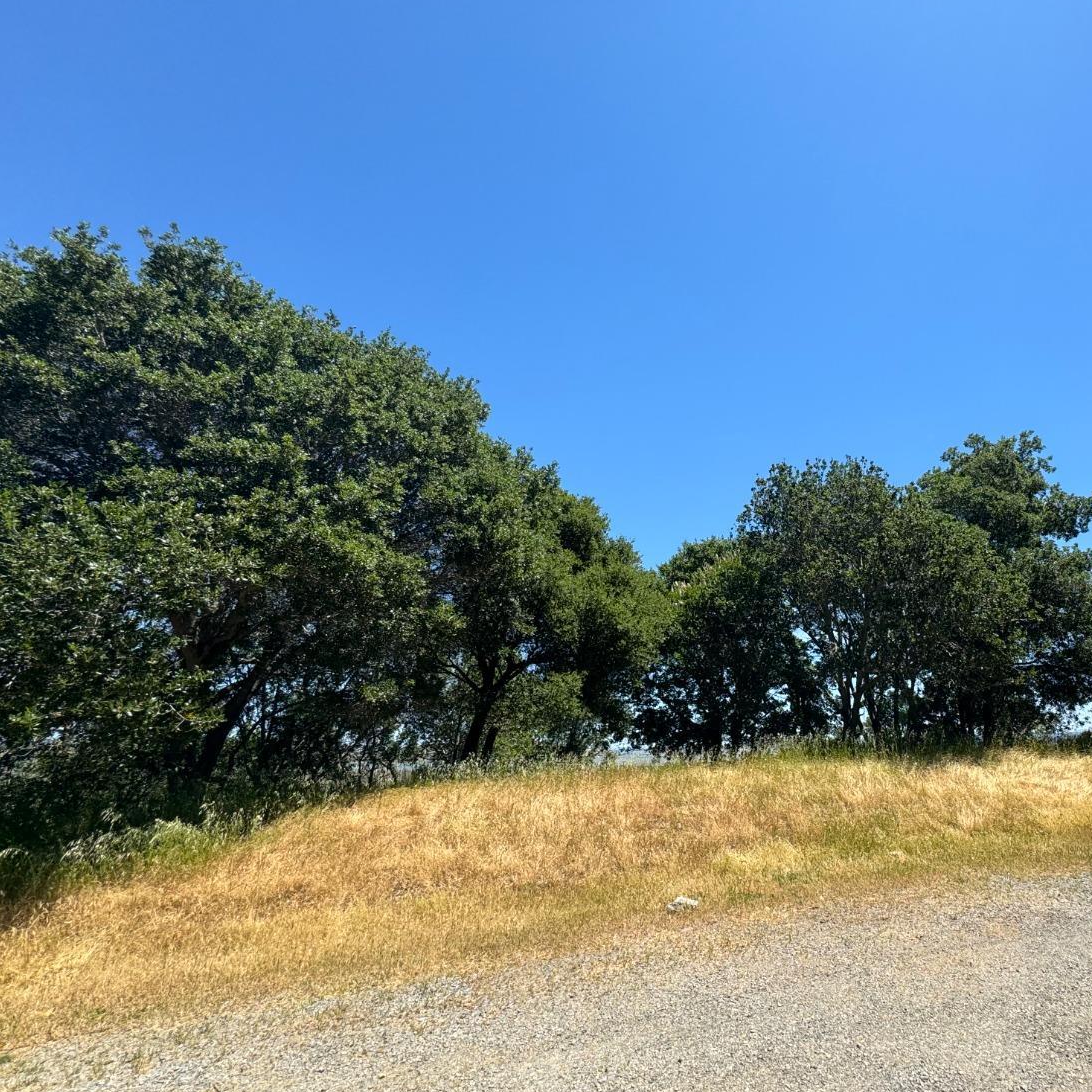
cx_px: 749
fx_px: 607
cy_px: 554
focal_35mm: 17
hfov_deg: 80.5
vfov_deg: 84.0
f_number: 2.2
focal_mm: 2.22
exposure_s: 1/1178
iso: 50
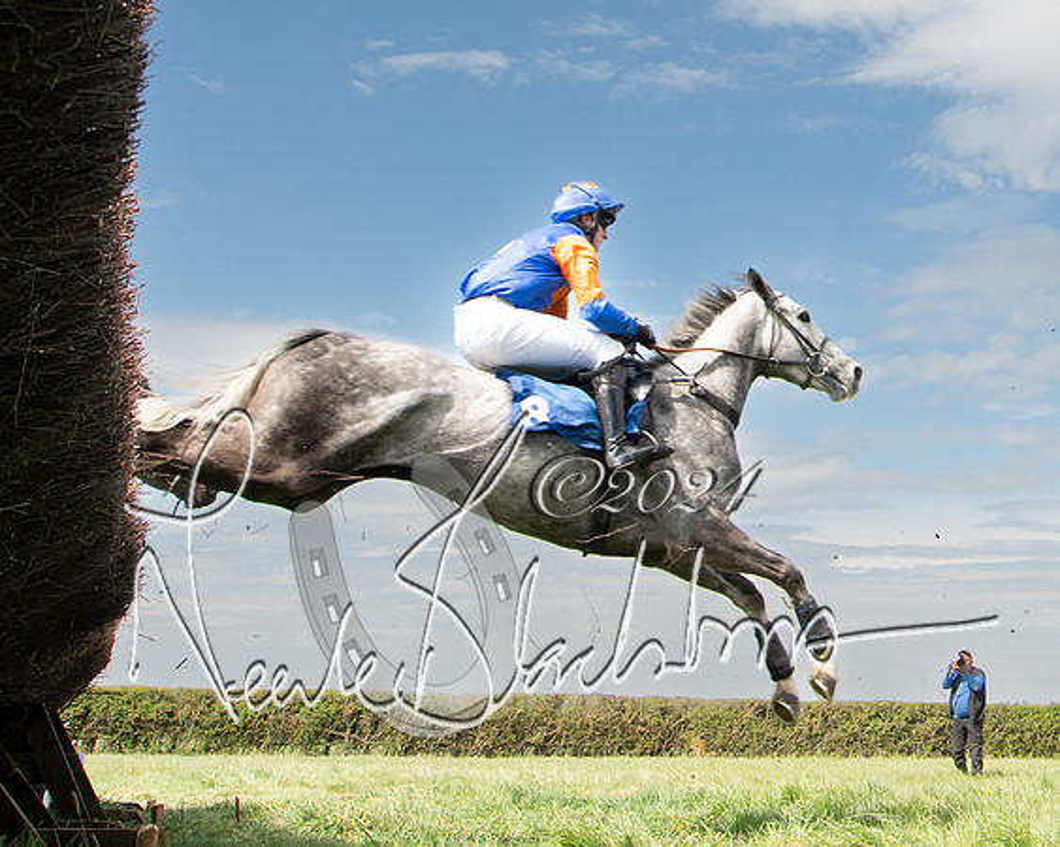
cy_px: 220
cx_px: 942
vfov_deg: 29.8
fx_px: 1569
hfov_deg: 35.3
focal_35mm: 50
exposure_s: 1/1100
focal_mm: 20
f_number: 8
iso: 800
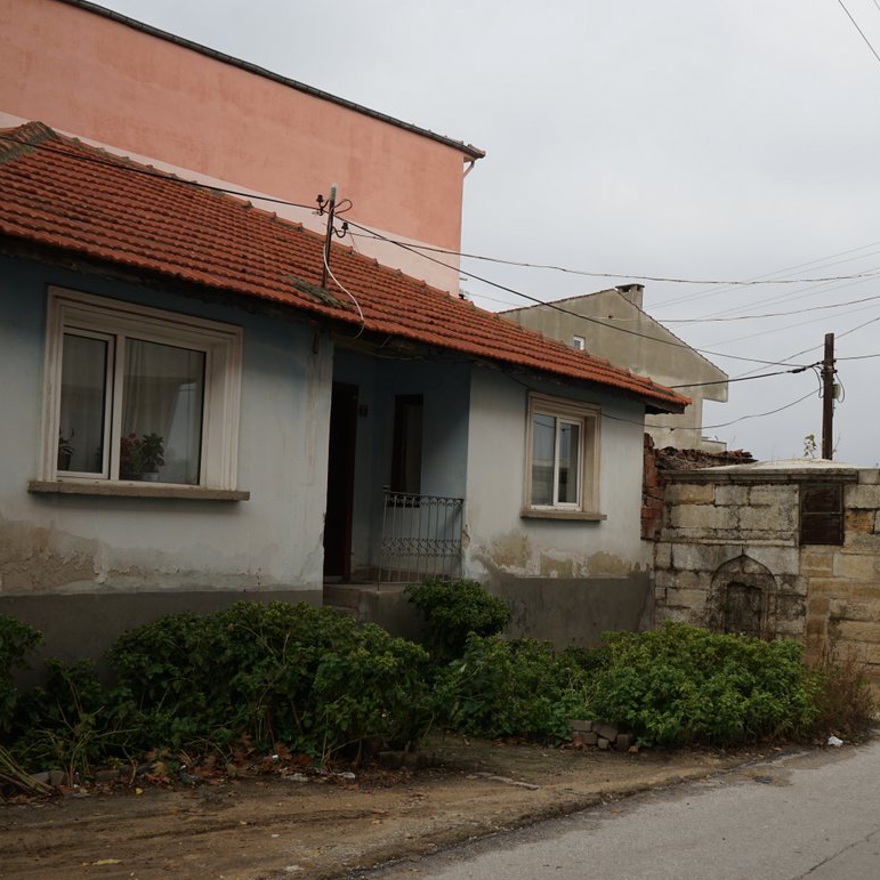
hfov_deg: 39.7
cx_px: 675
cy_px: 455
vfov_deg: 40.9
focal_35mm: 41
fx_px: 1179
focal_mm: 31
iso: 100
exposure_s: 1/125
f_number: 8
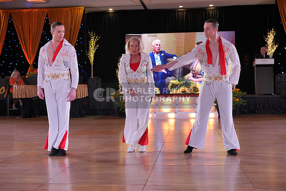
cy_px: 96
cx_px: 143
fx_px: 397
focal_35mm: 50
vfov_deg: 27.0
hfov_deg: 39.6
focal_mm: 50
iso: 1600
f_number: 4
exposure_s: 1/400
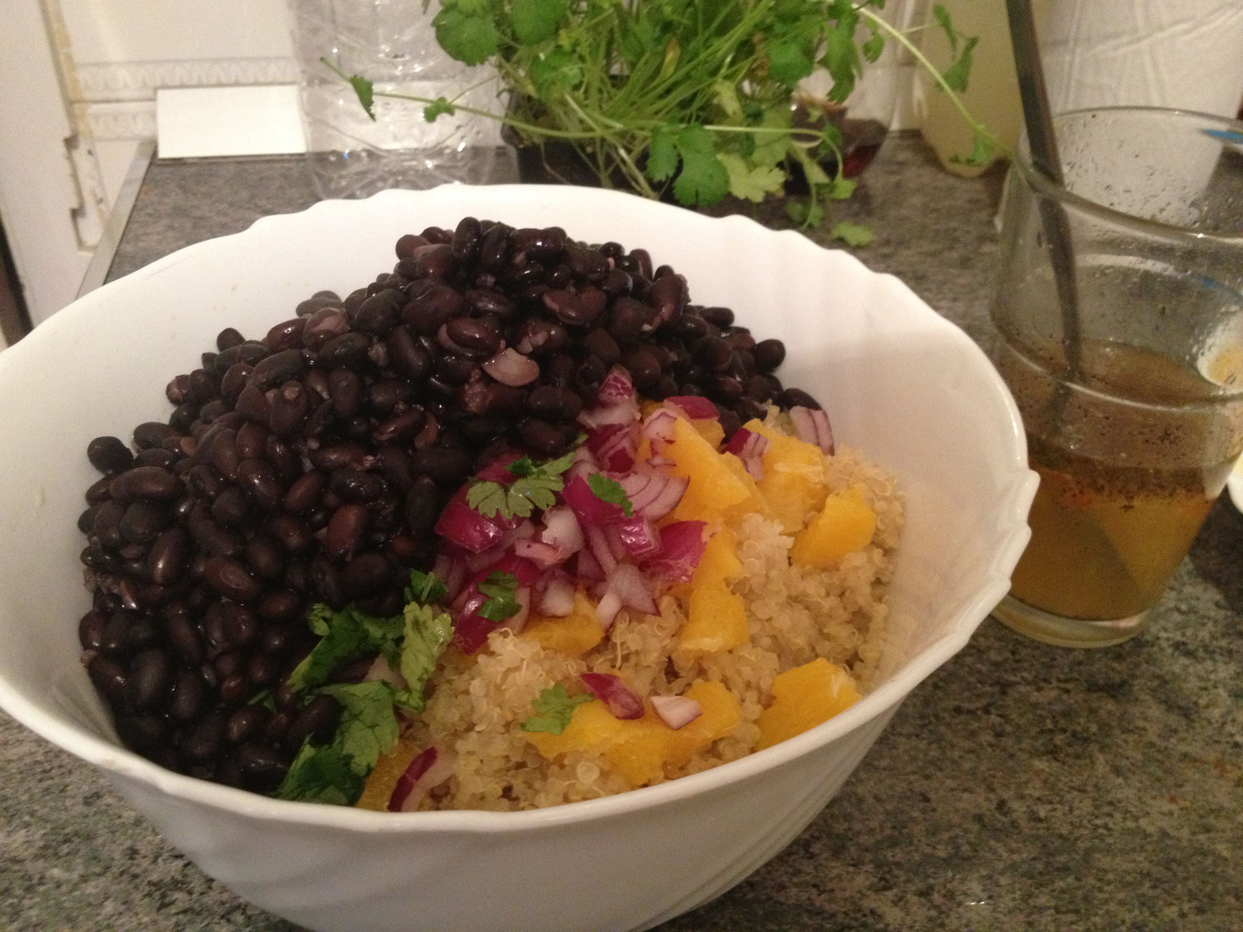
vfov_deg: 40.7
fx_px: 1257
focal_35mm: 35
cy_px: 466
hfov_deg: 52.6
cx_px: 622
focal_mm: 4.28
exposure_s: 1/20
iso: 320
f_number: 2.4
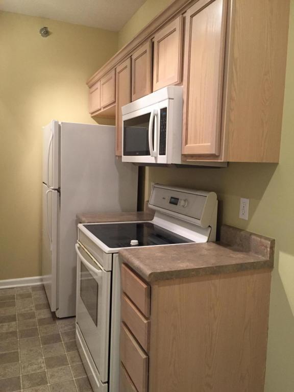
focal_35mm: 29
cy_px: 196
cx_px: 147
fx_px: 328
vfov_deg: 61.7
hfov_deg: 48.2
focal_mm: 4.15
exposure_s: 1/30
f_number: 2.2
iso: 160
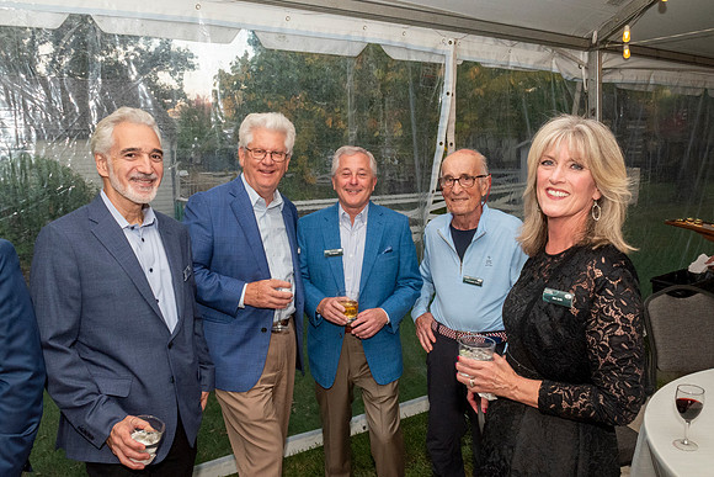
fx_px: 556
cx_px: 357
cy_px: 238
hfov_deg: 65.4
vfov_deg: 46.4
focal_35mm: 28
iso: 3200
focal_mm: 18
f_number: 16
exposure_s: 1/100
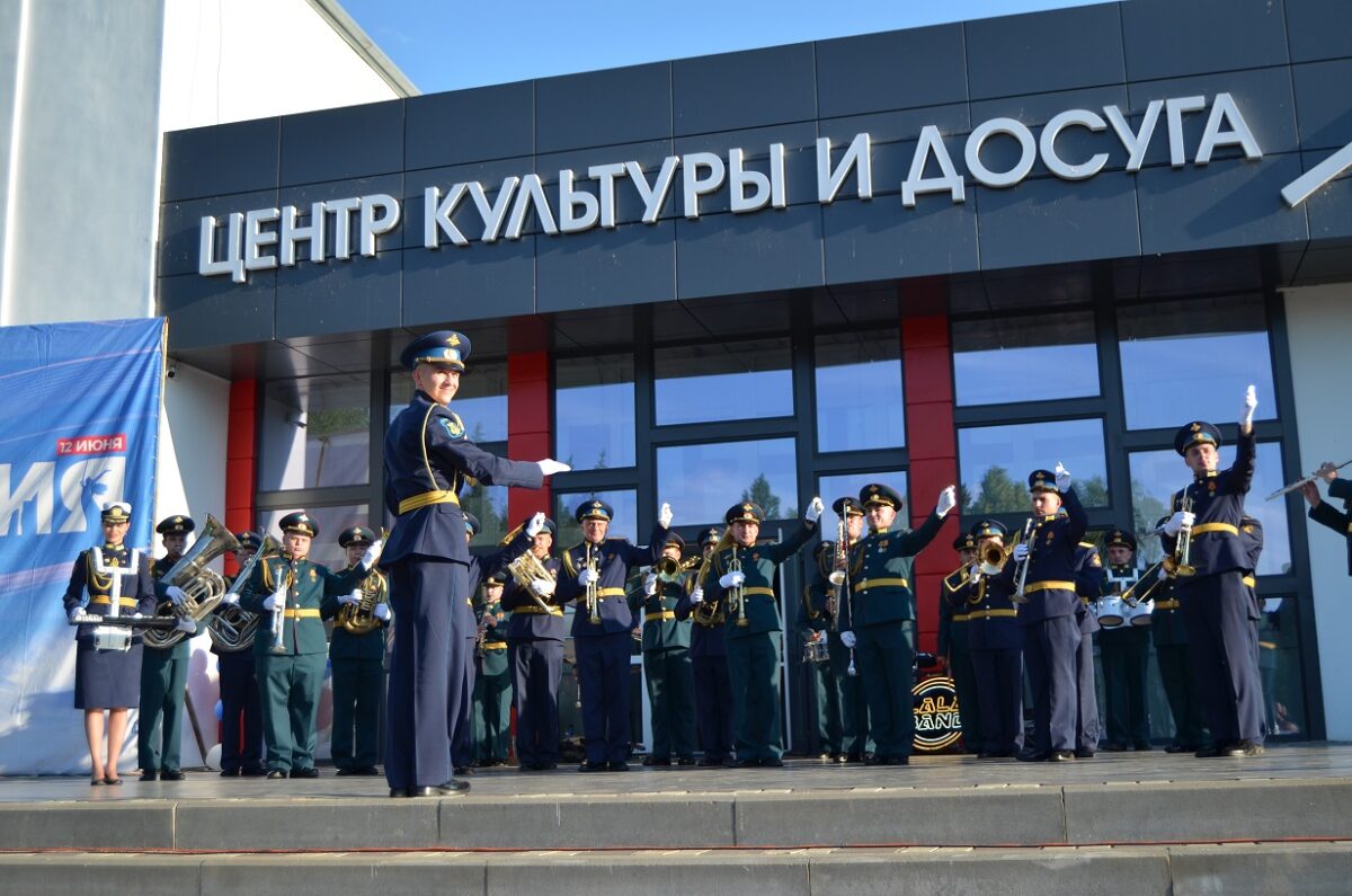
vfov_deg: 34.1
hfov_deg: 49.6
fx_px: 1462
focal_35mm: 39
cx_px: 676
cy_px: 448
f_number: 4.5
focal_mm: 26
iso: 200
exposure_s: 1/800
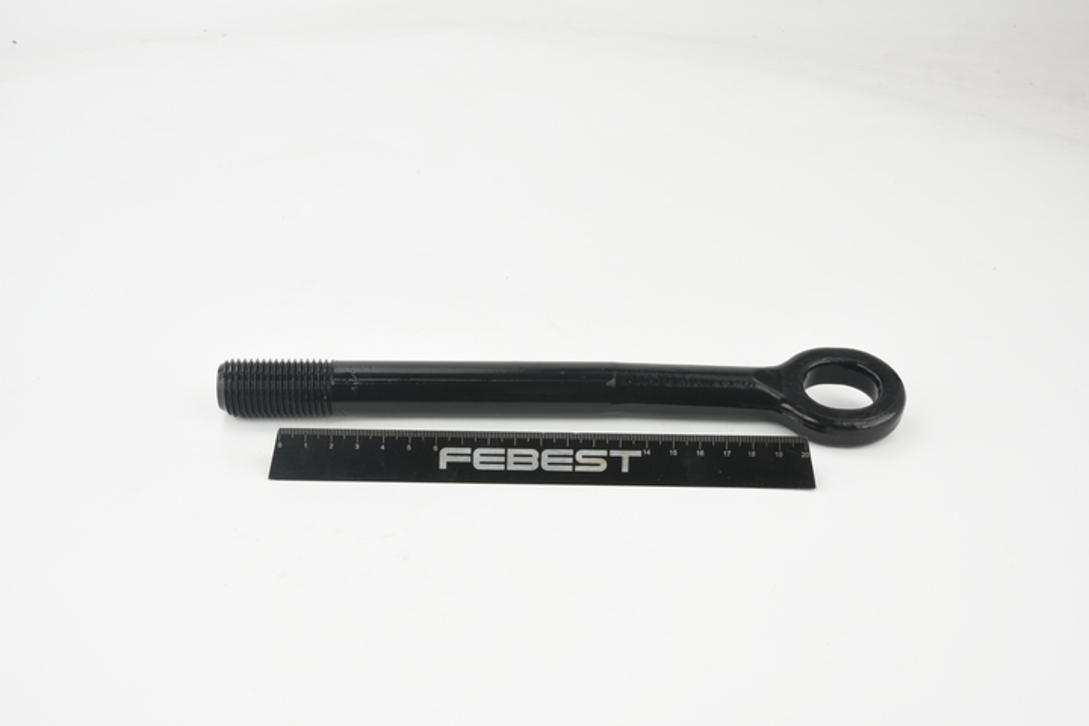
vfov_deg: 22.6
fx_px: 1815
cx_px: 544
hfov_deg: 33.4
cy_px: 363
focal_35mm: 60
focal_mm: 60
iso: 100
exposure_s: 1/2.5
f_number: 32
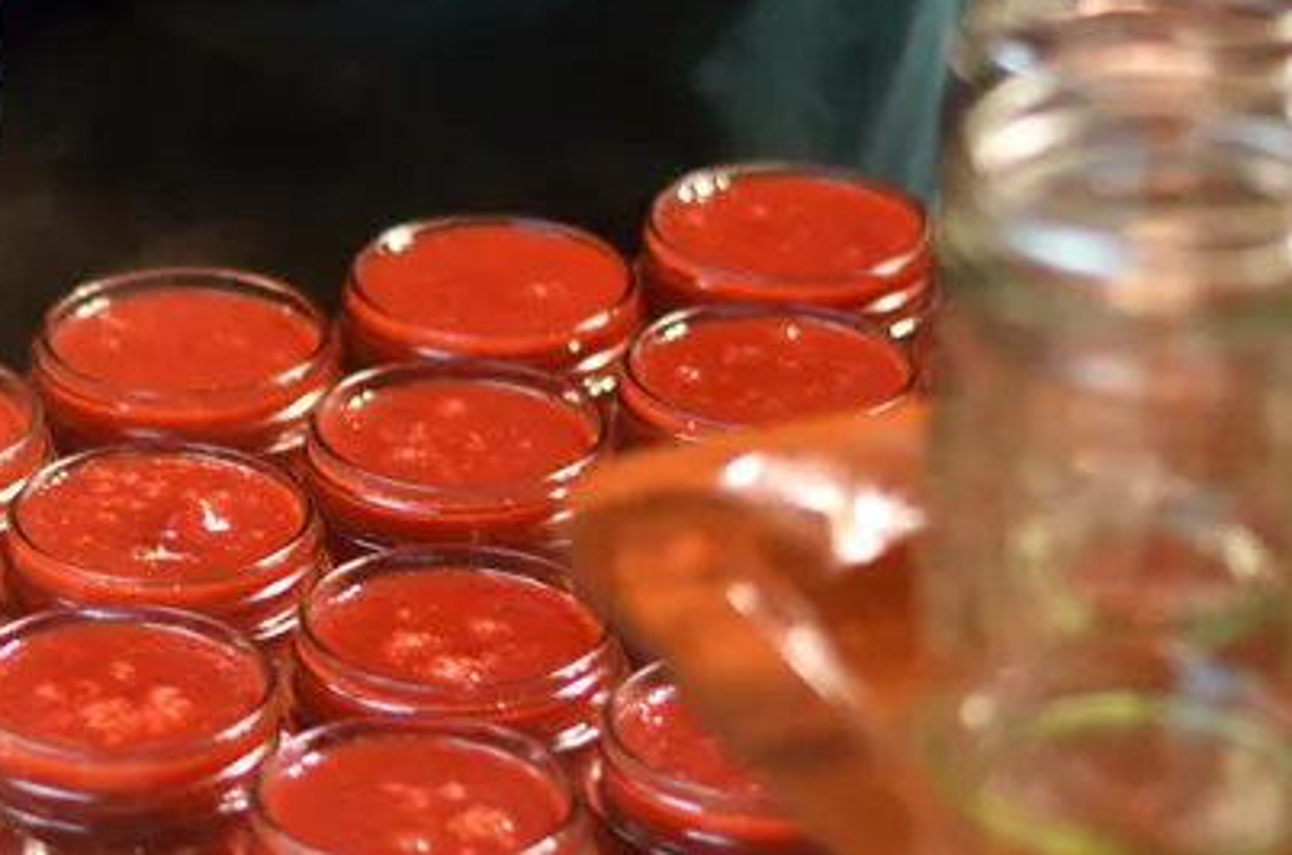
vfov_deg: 7.1
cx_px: -122
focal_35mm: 191
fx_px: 6839
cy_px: 276
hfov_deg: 10.7
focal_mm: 50
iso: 400
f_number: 1.8
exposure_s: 1/125
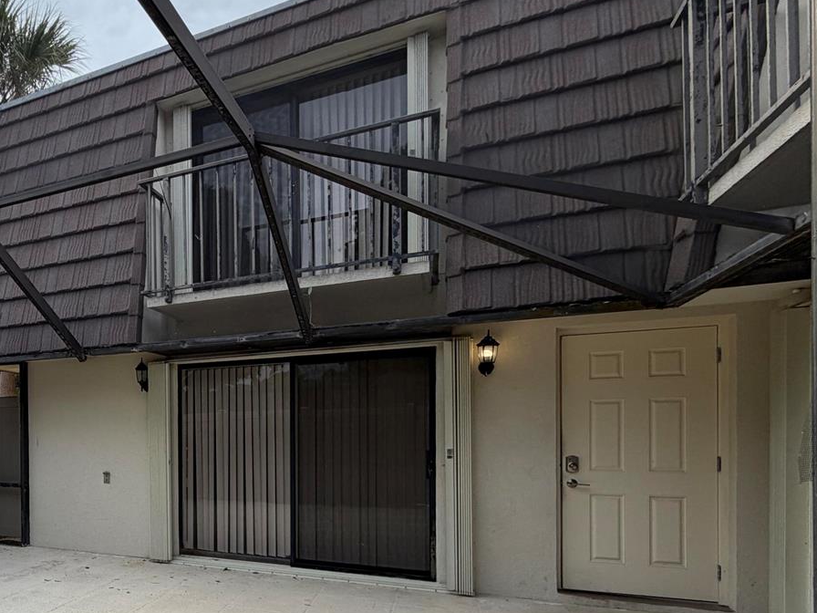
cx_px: 116
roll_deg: +0.6
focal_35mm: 25
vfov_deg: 53.1
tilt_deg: -0.6
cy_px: 436
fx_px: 590
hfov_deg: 61.0
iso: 50
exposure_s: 1/349
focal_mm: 2.22
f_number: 2.2
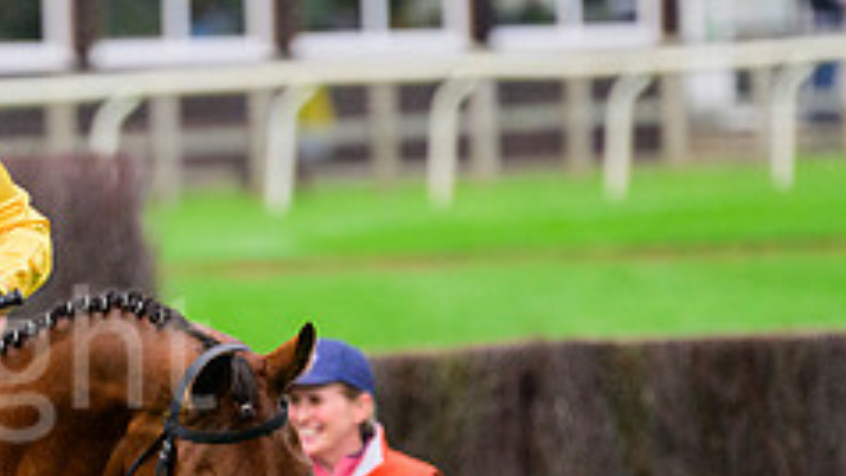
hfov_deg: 2.2
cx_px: 6
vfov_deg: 1.2
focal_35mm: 995
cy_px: 533
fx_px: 22325
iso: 2000
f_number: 5.6
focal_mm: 340
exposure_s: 1/2500
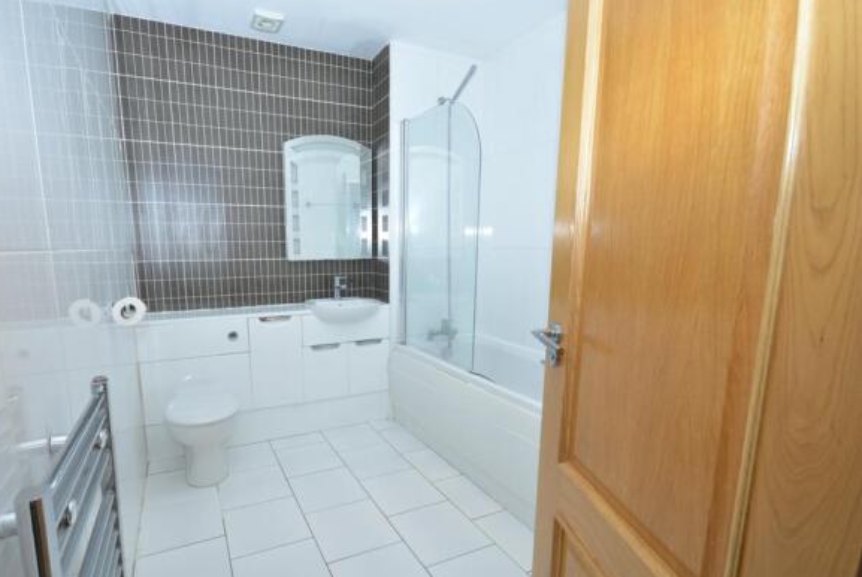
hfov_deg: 92.7
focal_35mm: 17
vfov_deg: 70.4
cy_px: 313
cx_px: 375
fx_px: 407
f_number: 5.6
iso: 320
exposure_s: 1/80
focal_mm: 10
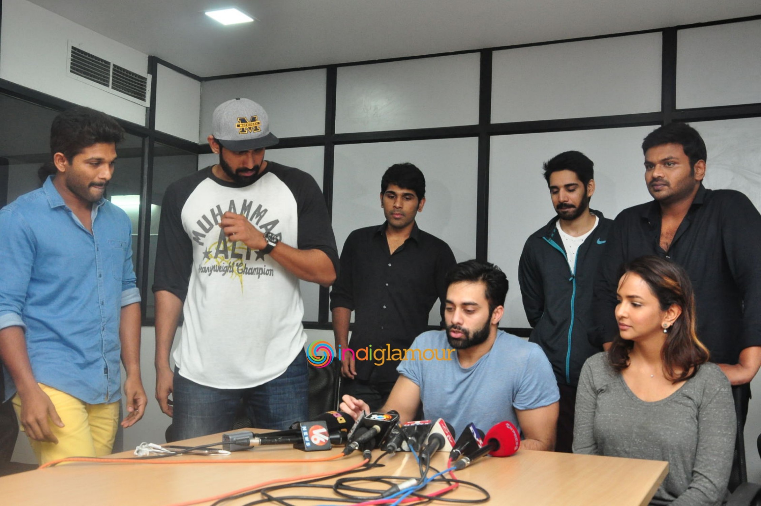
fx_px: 887
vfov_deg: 31.8
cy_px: 253
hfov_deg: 46.4
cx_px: 380
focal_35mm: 42
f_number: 7.1
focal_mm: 28
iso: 1600
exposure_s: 1/125
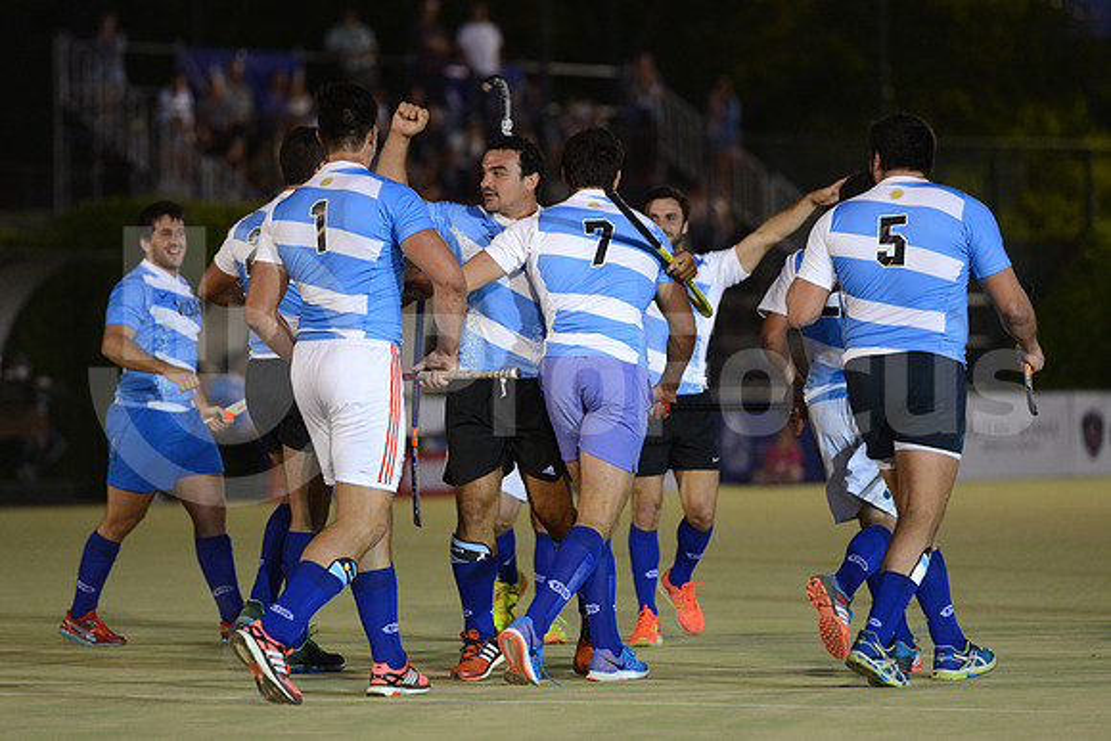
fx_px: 6019
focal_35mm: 195
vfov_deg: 7.0
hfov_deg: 10.5
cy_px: 370
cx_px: 556
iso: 2500
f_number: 2.8
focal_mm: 195
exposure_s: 1/500
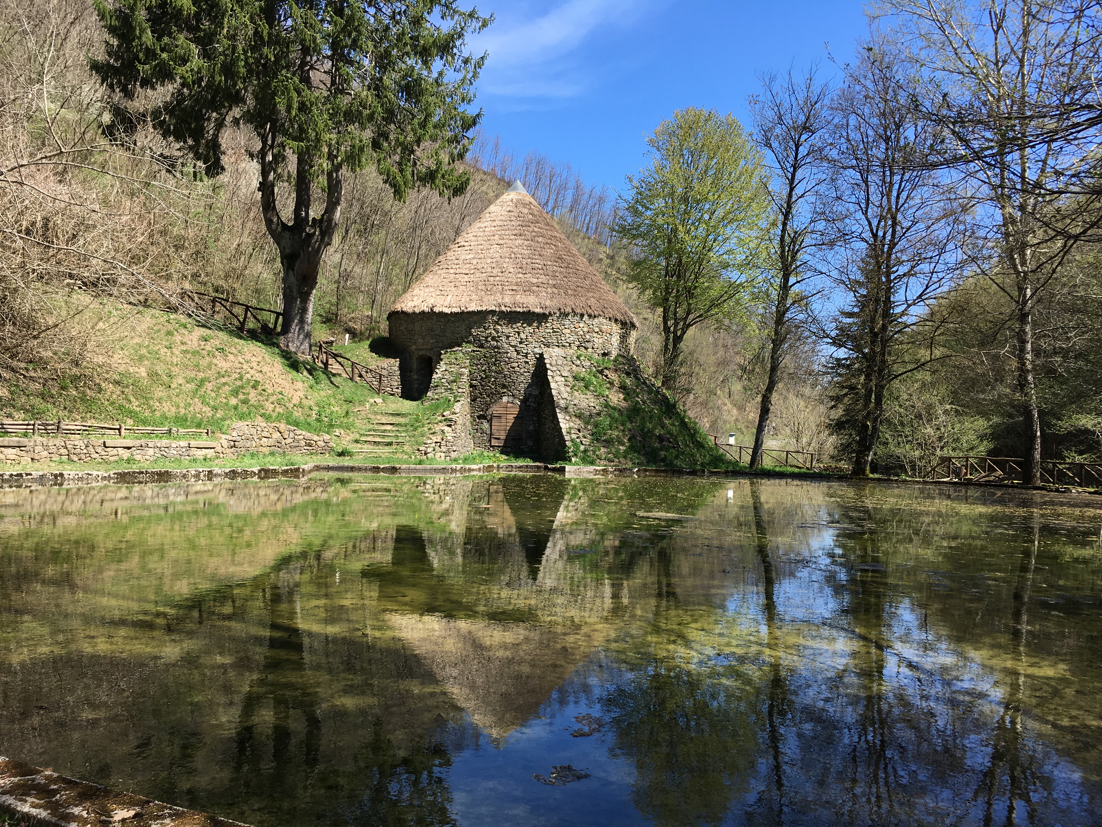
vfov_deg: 48.2
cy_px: 414
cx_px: 551
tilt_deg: +0.4
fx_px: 923
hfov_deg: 61.7
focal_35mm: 29
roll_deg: -1.5
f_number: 2.2
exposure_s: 1/705
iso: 25
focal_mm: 4.15
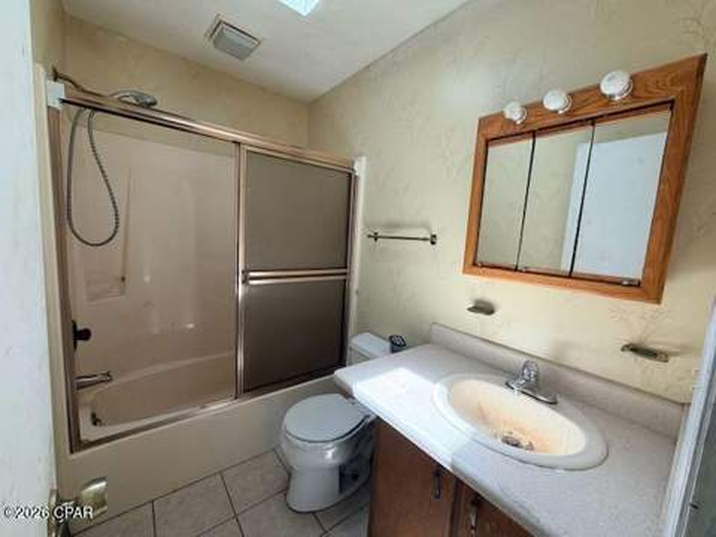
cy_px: 268
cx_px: 358
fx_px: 290
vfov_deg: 85.7
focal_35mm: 14
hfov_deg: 102.1
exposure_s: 1/121
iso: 80
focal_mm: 2.22
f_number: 2.2
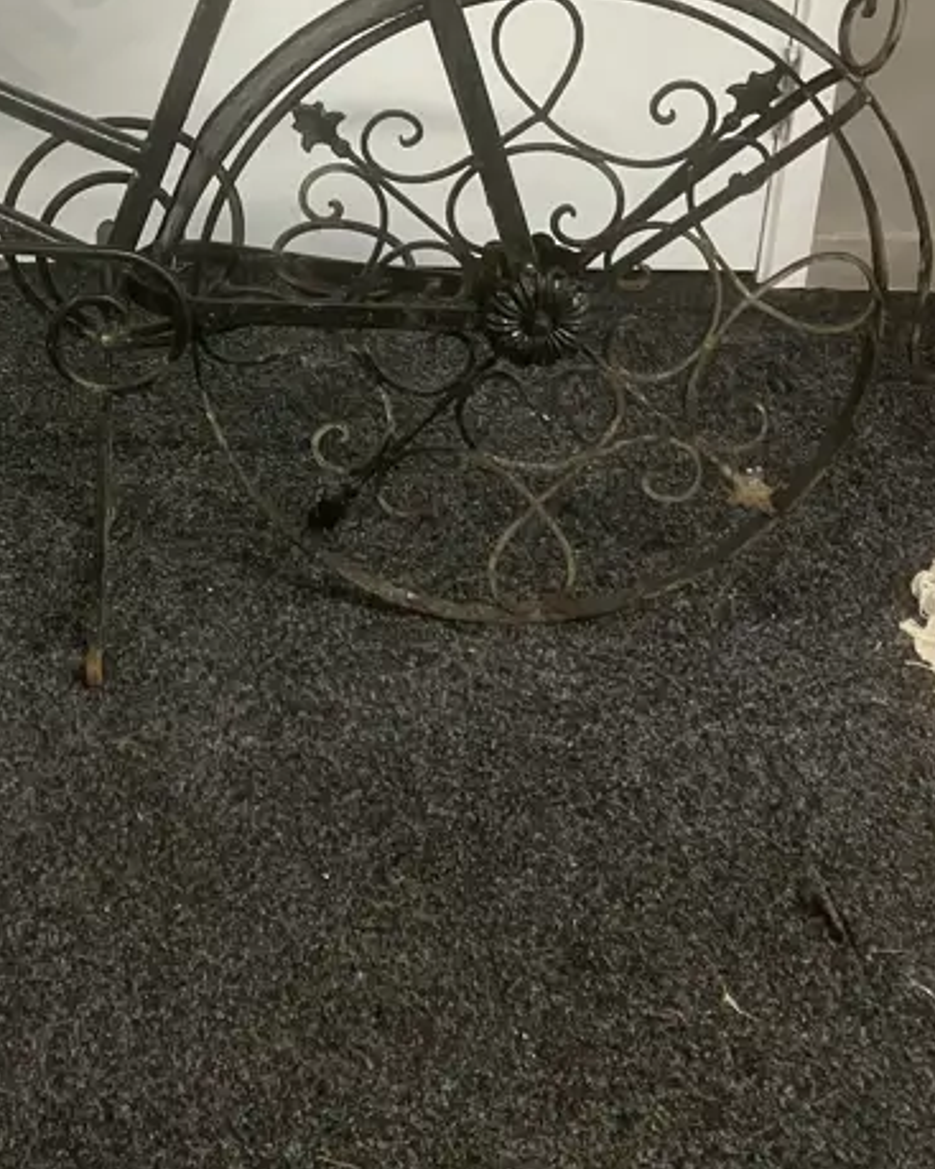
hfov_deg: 24.1
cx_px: 56
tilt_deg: -18.9
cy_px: -13
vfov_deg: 28.9
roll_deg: -1.0
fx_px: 2111
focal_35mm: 61
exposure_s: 1/50
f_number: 1.8
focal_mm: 3.99
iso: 160
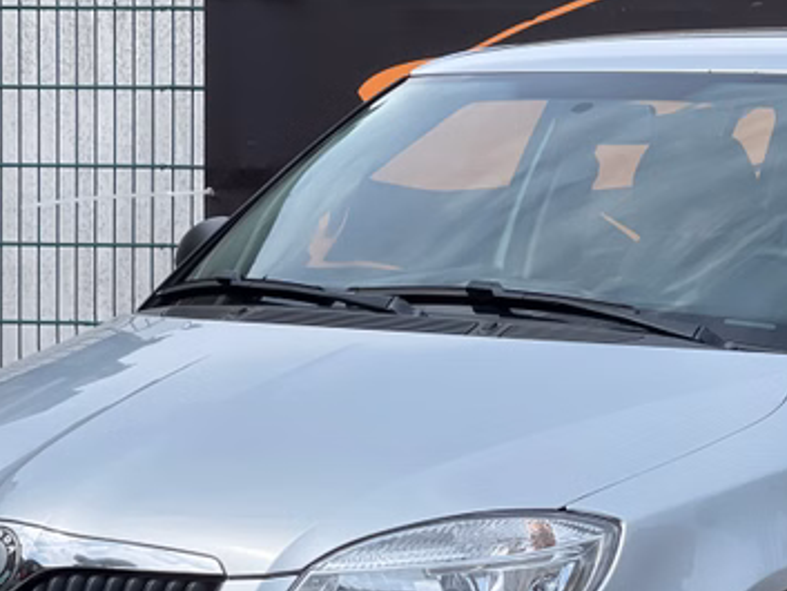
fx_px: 3298
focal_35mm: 145
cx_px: 569
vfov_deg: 10.2
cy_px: 430
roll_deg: -1.7
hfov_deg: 13.6
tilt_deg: -4.5
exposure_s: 1/1233
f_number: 2.2
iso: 32
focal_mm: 7.5
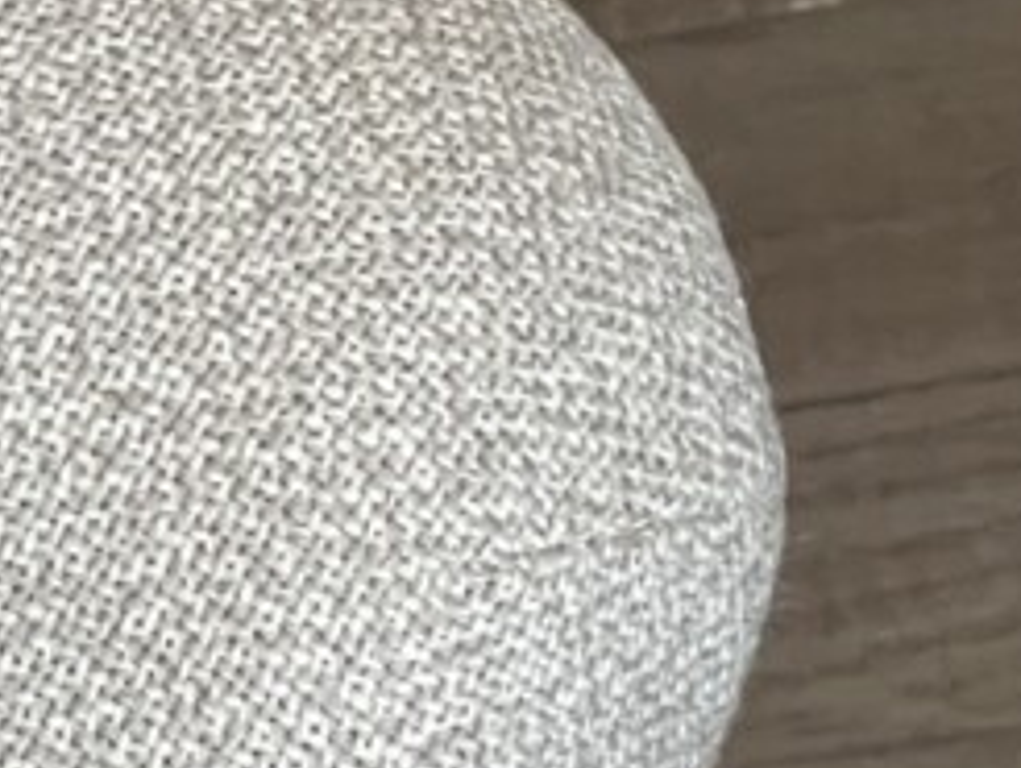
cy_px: 1038
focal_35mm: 312
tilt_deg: -51.8
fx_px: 9211
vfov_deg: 4.7
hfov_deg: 6.3
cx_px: -411
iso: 160
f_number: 2.2
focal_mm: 7.5
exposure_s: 1/100
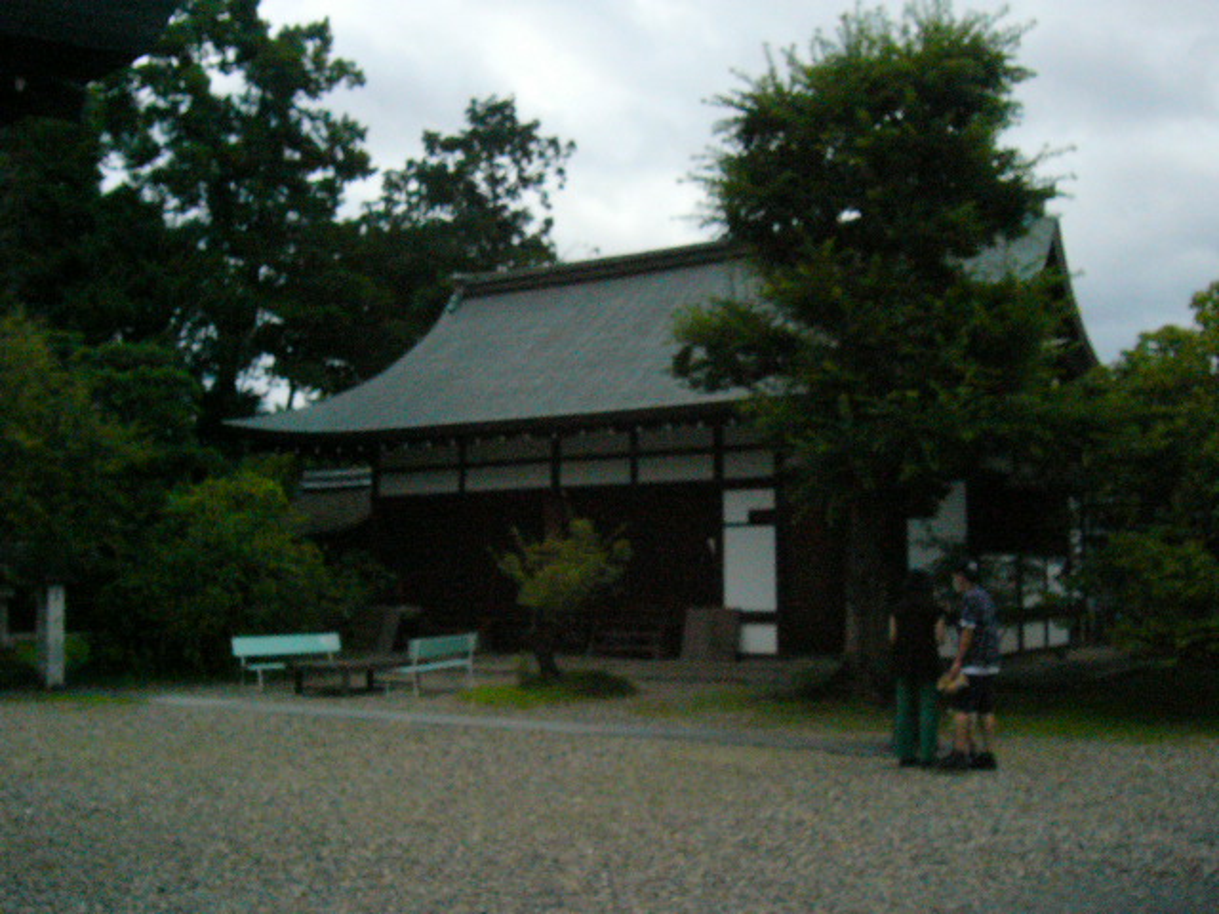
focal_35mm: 38
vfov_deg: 37.7
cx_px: 610
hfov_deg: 49.0
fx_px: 1338
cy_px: 457
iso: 400
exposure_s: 1/2000
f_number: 8.3
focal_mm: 6.3
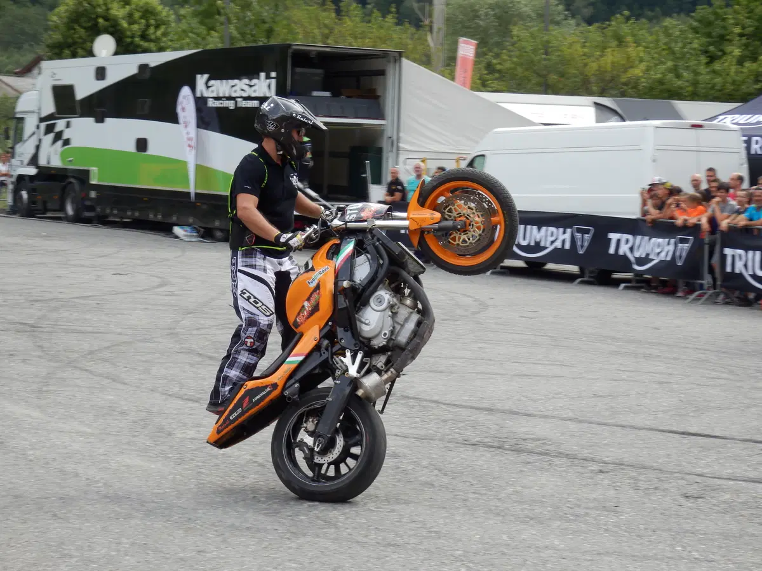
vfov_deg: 18.4
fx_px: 1761
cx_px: 381
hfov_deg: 24.4
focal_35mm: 80
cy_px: 286
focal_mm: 14.4
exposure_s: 1/160
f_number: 4.6
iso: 80
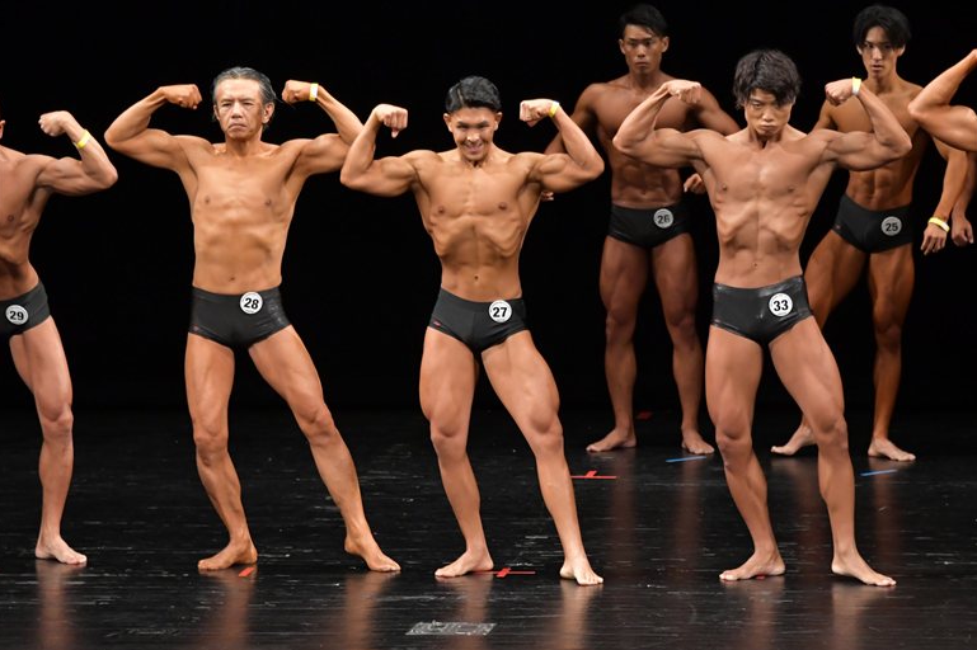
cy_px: 326
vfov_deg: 5.3
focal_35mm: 257
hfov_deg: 8.0
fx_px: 6971
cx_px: 487
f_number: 5.6
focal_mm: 170
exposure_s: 1/400
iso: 3200
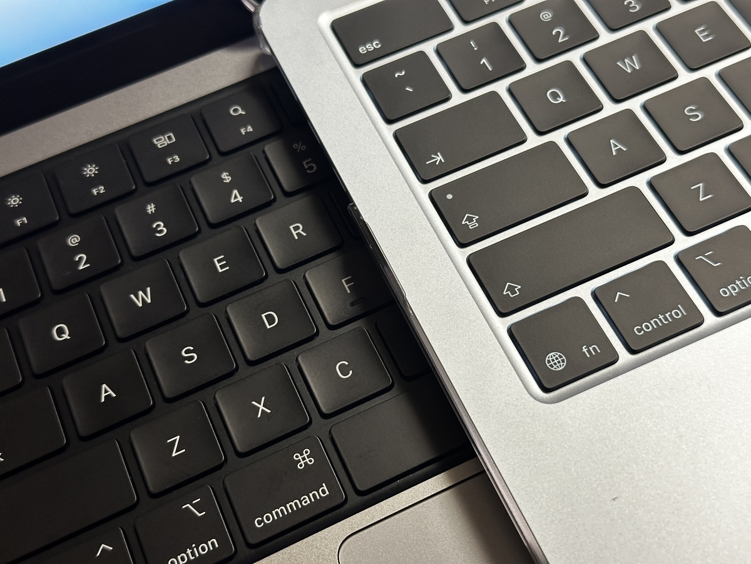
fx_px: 1041
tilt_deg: -59.7
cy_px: 282
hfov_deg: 39.7
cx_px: 376
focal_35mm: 48
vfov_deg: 30.3
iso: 160
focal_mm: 6.86
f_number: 1.78
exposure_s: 1/50
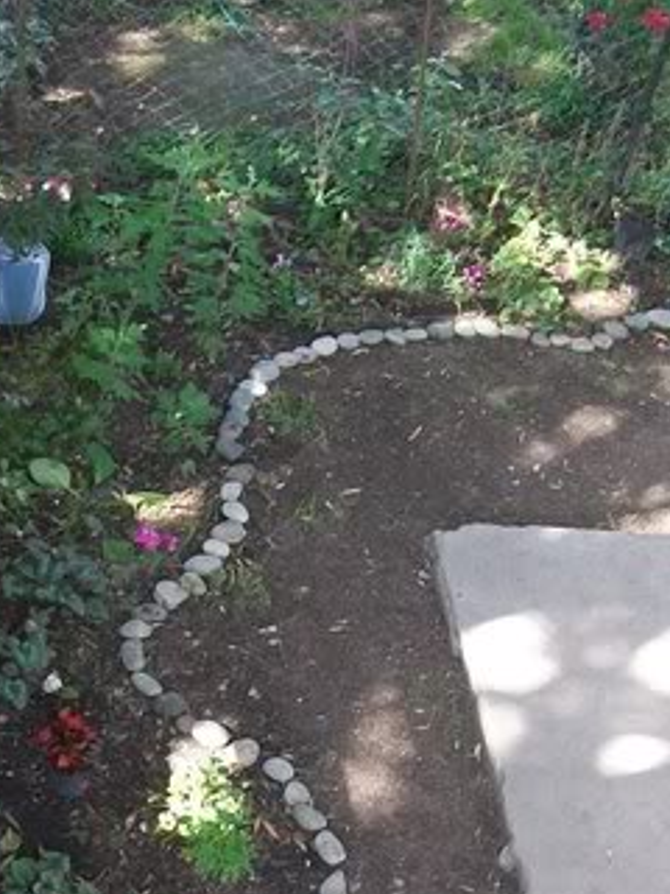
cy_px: 712
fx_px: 1858
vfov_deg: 26.5
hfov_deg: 20.4
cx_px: 271
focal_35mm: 72
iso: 200
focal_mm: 6
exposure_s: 1/100
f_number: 2.7
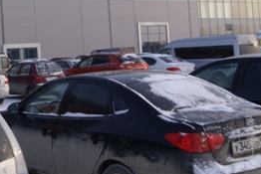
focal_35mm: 66
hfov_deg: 28.7
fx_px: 479
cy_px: 44
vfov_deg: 20.5
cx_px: 5
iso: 100
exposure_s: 1/100
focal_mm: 18
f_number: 10
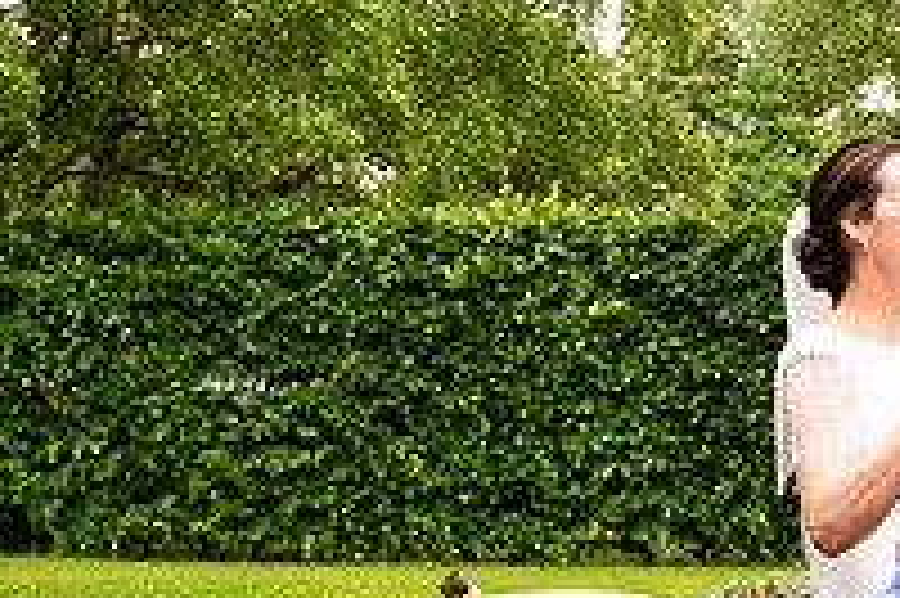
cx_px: 1066
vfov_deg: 15.0
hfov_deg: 21.1
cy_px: 510
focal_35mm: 90
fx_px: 2248
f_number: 3.5
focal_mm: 31
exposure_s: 1/160
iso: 100
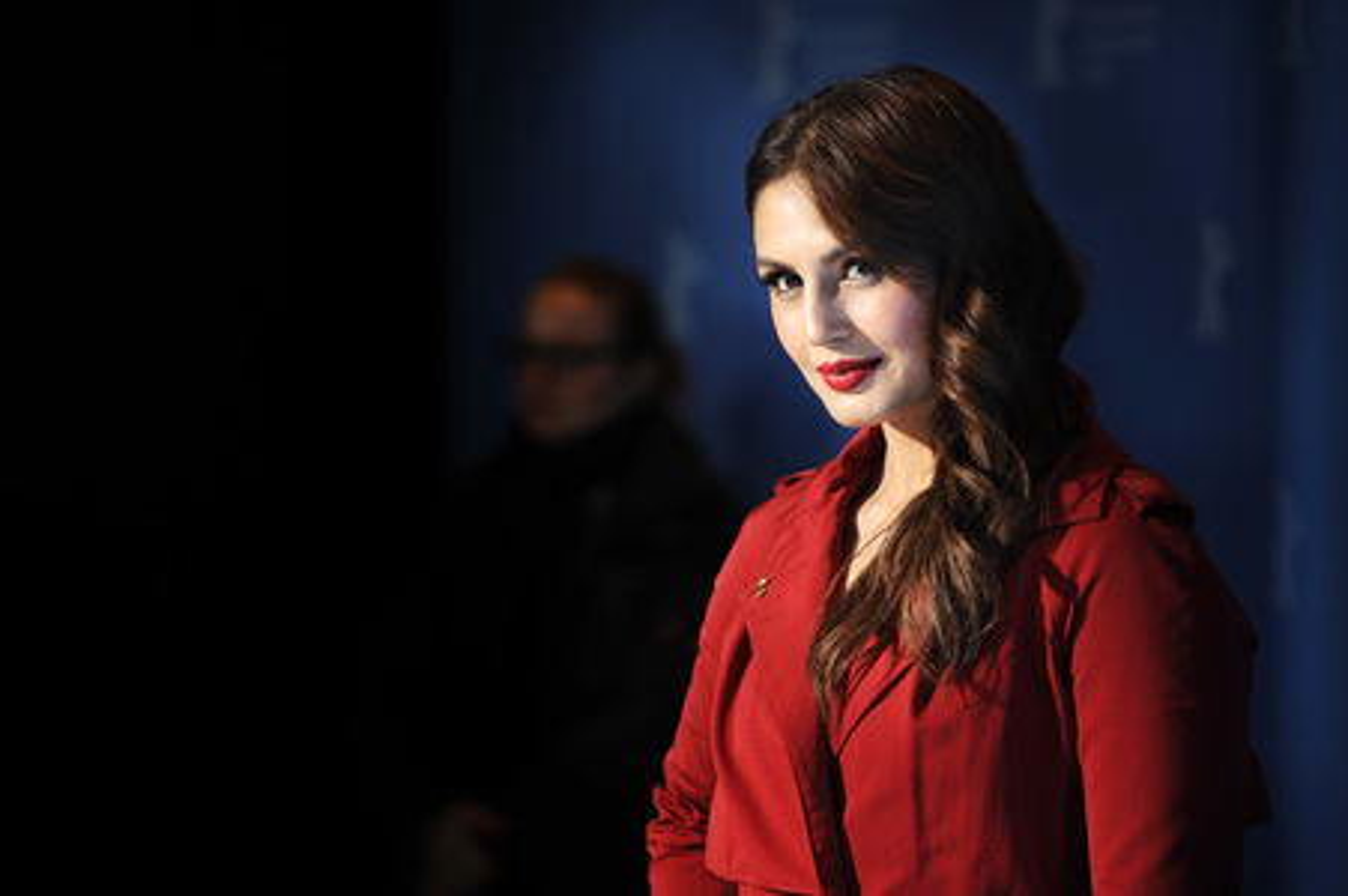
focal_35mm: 200
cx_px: 674
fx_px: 7483
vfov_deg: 6.9
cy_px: 448
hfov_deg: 10.3
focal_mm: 200
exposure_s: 1/250
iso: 400
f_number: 4.5
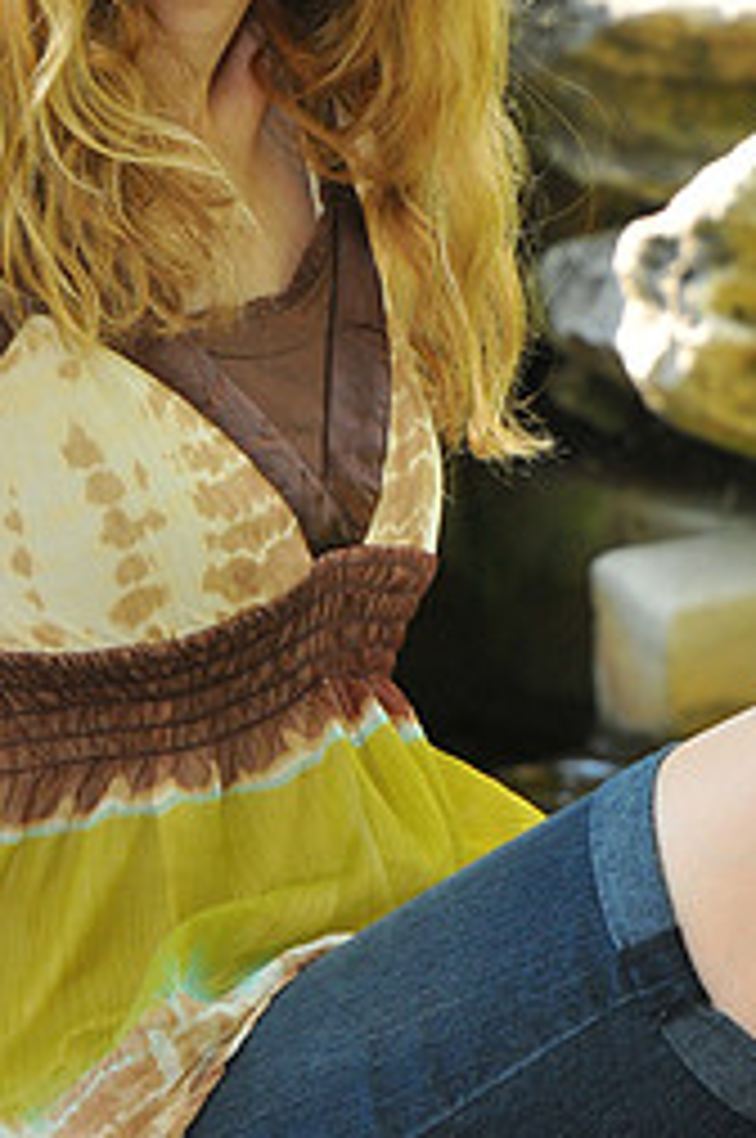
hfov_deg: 5.7
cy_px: 396
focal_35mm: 241
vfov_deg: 8.5
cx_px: 236
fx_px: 7612
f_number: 5.6
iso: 400
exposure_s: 1/125
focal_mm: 70
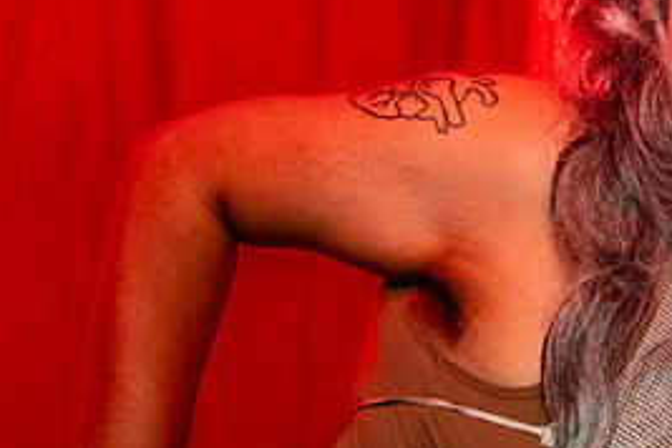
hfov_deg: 14.8
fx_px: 2538
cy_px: 82
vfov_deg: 10.1
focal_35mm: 136
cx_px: 706
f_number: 4.5
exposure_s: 1/250
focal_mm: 52
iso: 4000
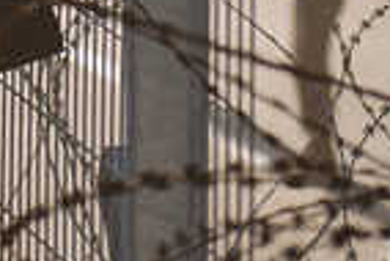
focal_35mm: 505
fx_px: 5476
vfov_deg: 2.7
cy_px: -25
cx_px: -385
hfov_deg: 4.0
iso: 50
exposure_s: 1/800
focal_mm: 70
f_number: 2.8
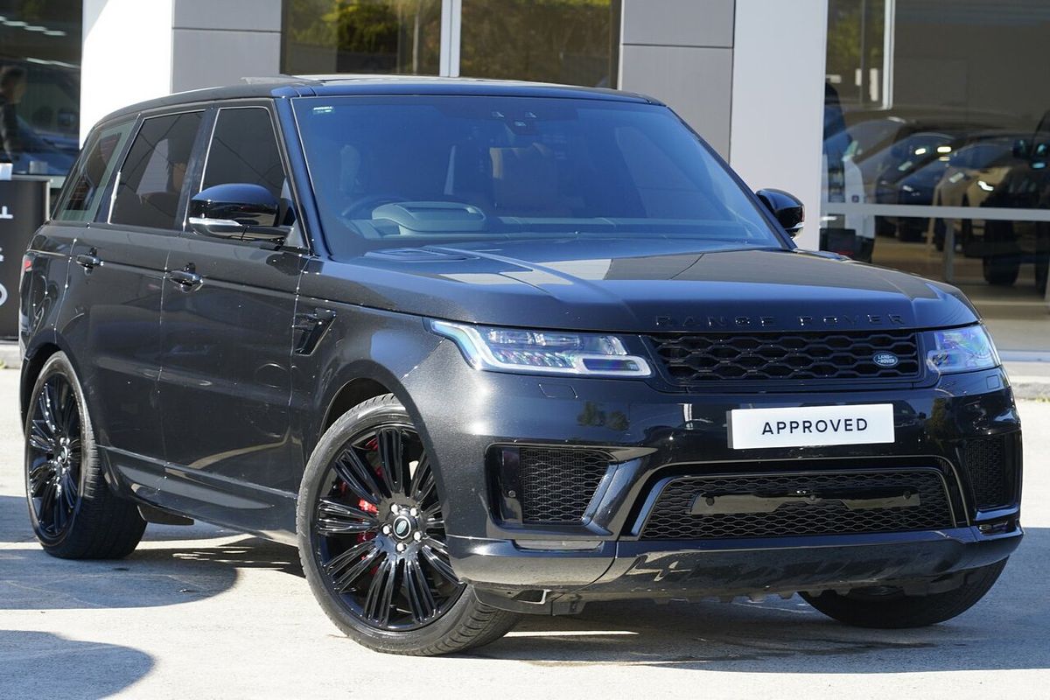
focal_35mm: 105
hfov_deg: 19.5
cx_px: 525
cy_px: 350
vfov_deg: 13.0
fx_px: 3062
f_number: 7.1
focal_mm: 105
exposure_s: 1/40
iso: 1000
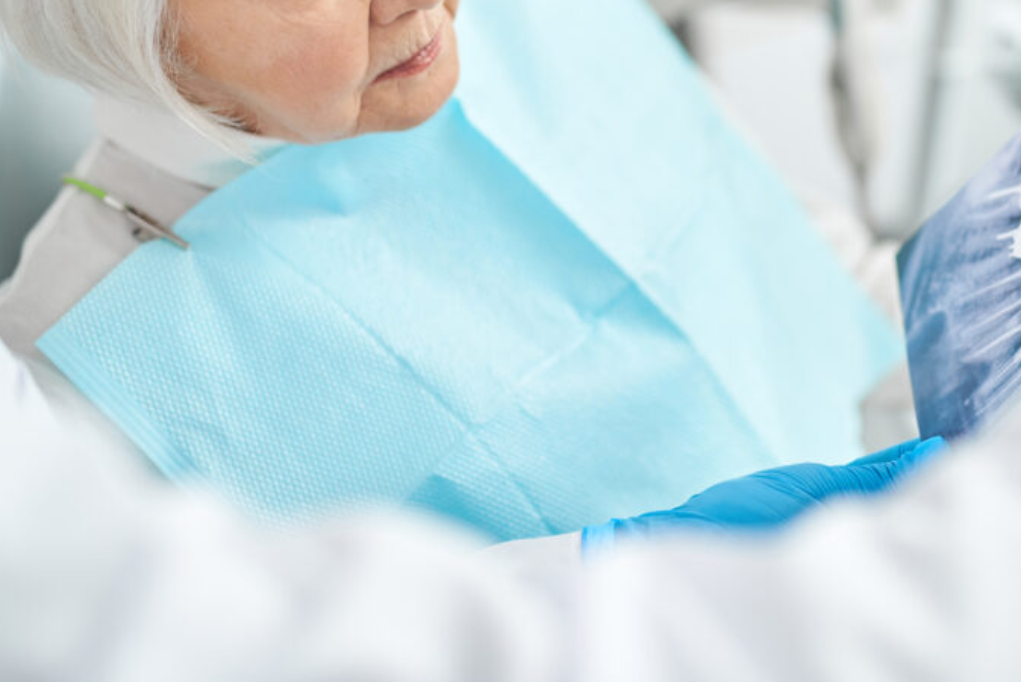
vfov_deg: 17.9
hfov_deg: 26.5
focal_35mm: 76
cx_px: 680
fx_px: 2156
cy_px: 211
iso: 100
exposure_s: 1/200
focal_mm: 50
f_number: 1.8
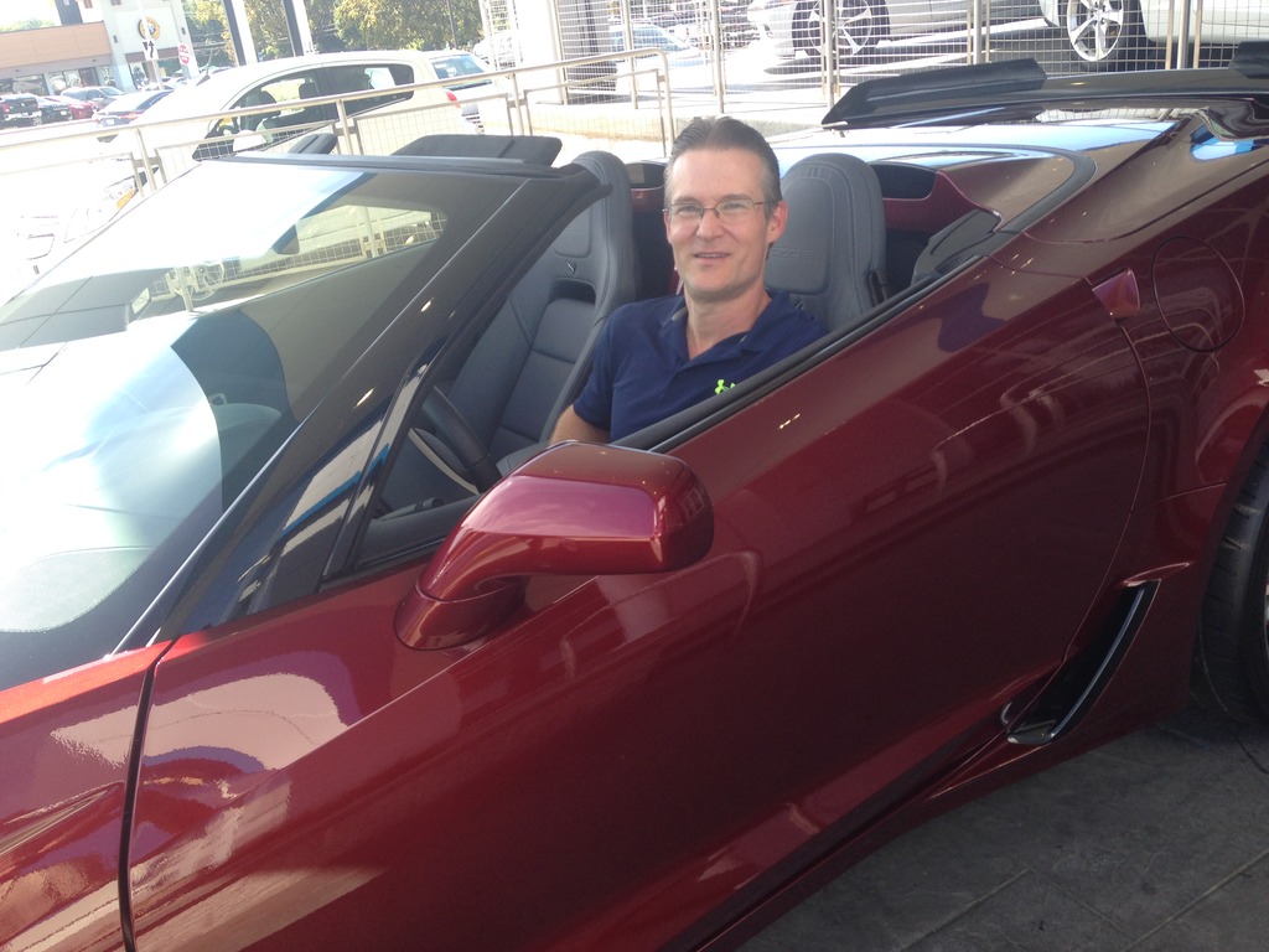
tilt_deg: -23.3
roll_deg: +7.6
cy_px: 476
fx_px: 1210
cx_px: 634
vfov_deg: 42.9
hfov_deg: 55.4
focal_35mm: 33
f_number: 2.4
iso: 50
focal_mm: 4.12
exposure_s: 1/201
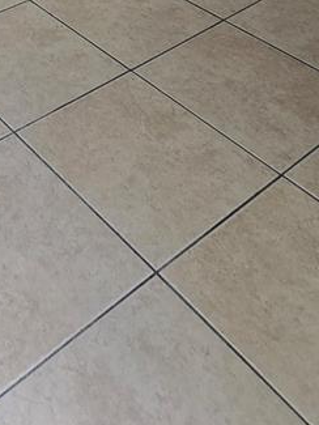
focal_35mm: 48
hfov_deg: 25.9
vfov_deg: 24.5
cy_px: -285
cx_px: -97
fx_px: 589
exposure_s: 1/120
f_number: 2.2
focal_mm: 2.2
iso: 64
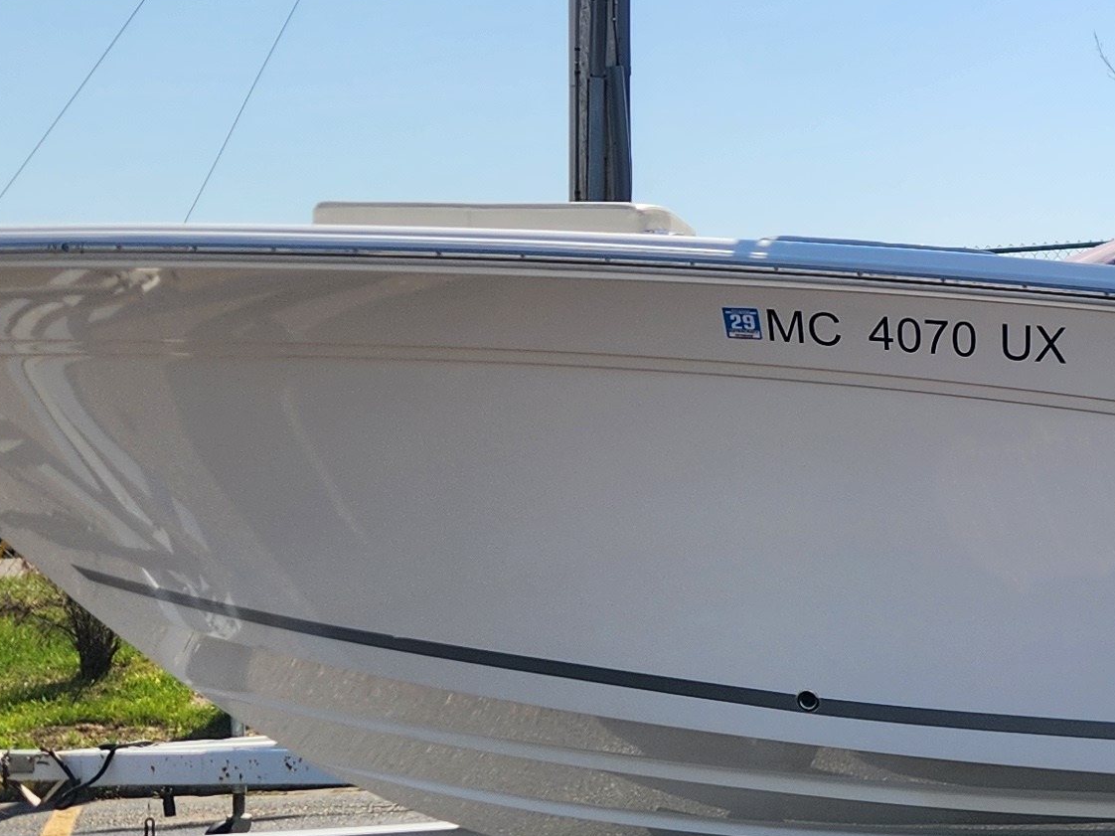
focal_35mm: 82
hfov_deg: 21.4
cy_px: 446
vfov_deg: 18.0
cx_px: 1480
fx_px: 2641
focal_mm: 5.4
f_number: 1.8
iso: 20
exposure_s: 1/1973
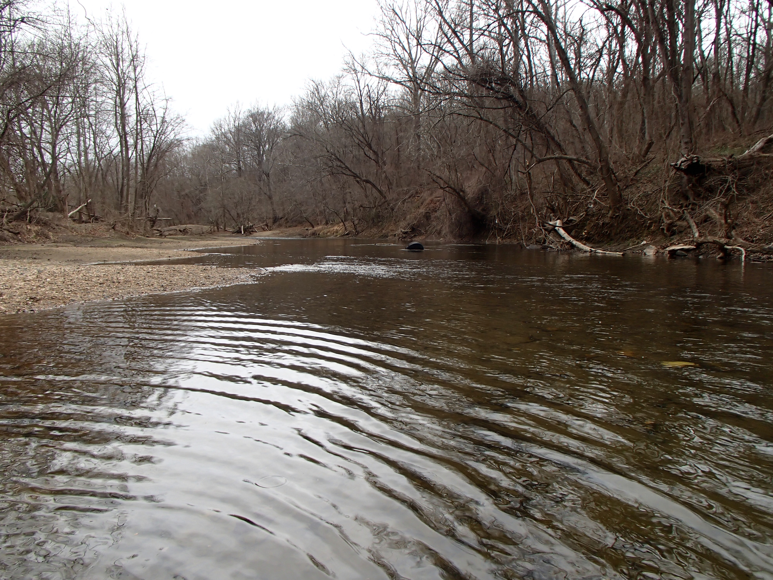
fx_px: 625
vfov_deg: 49.7
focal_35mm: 28
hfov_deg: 63.4
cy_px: 290
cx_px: 386
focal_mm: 5
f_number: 3.9
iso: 100
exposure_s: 1/80
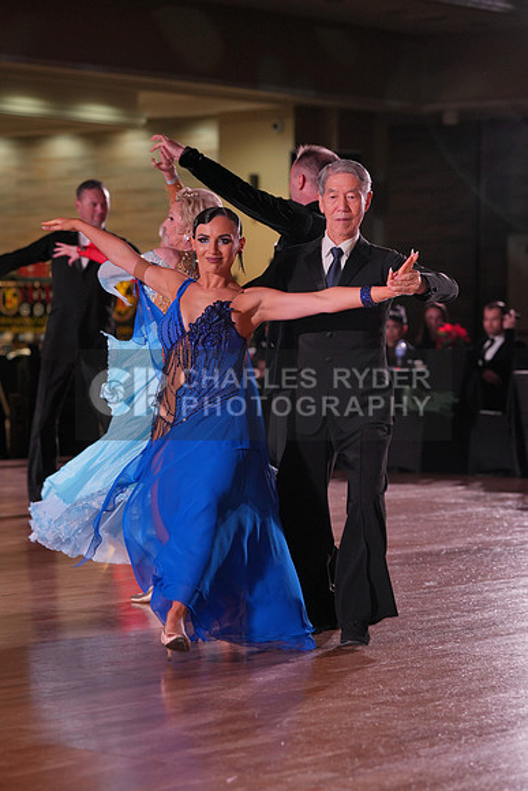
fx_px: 2396
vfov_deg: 18.8
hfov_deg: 12.6
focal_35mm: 109
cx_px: 264
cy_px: 396
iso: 1000
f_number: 4
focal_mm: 109
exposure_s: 1/400
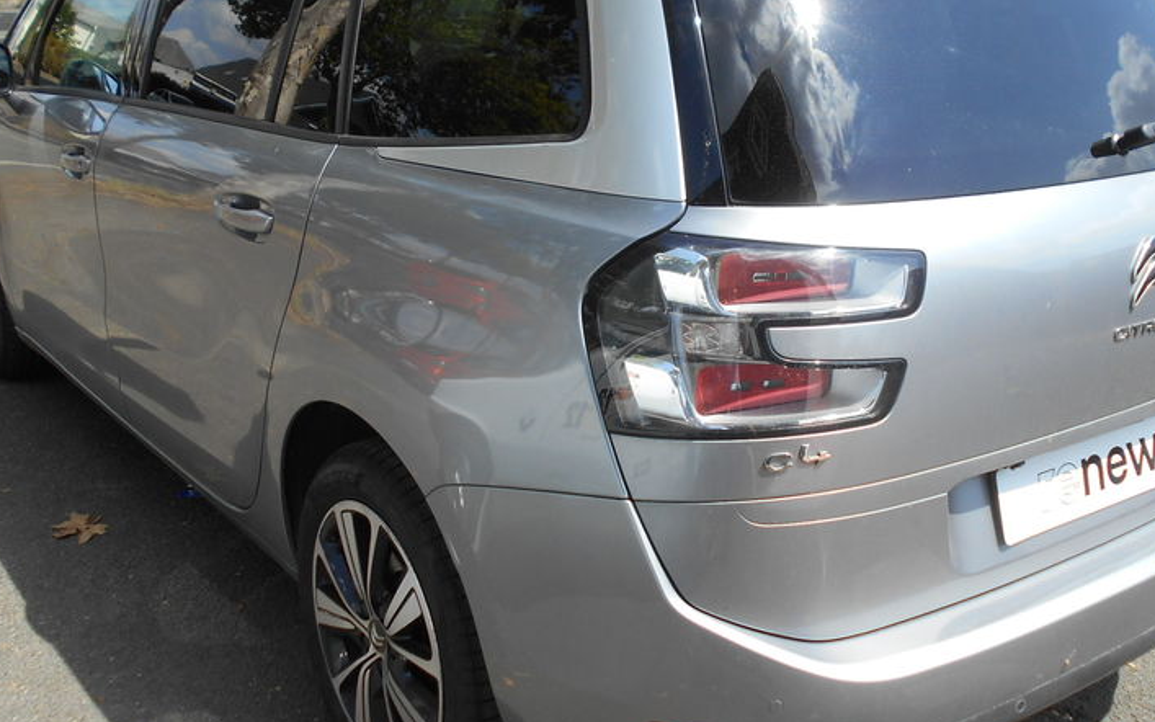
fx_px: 1228
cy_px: 363
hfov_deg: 50.3
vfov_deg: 32.8
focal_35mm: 39
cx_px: 634
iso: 80
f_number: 3.2
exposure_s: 1/500
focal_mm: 4.6
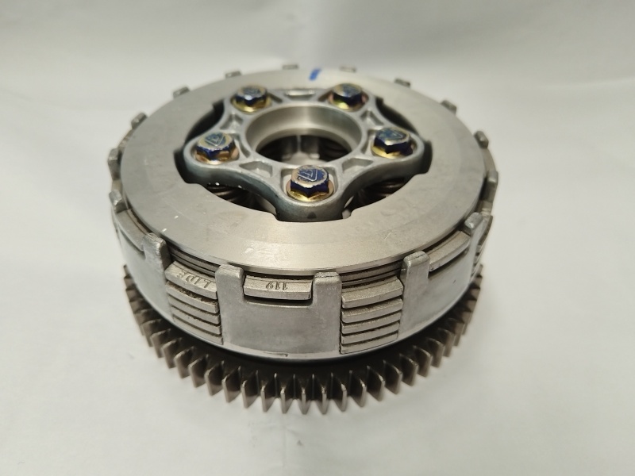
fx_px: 477
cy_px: 238
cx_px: 318
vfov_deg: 53.1
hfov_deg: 67.3
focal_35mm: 26
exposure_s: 1/33.3
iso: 1038
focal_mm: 4.95
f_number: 1.9
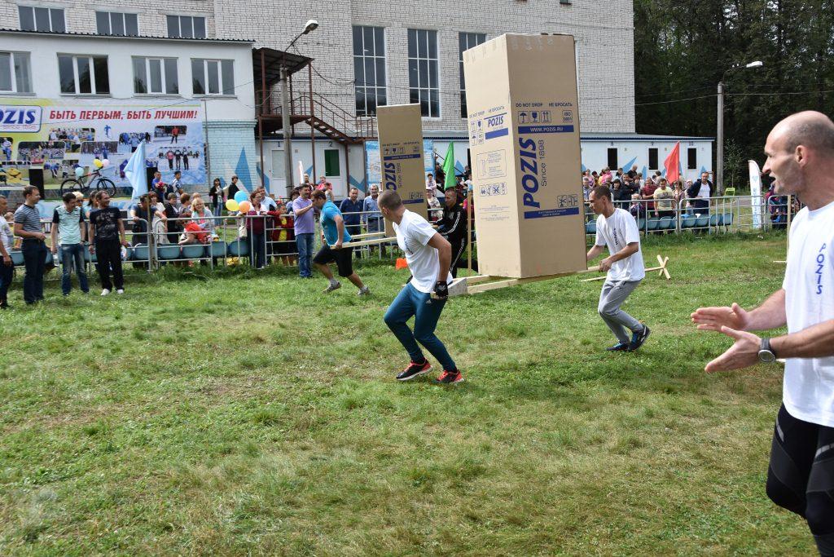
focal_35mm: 36
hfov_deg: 53.1
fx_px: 834
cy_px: 278
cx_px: 417
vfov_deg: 36.9
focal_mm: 24
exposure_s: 1/500
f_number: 8
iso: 320
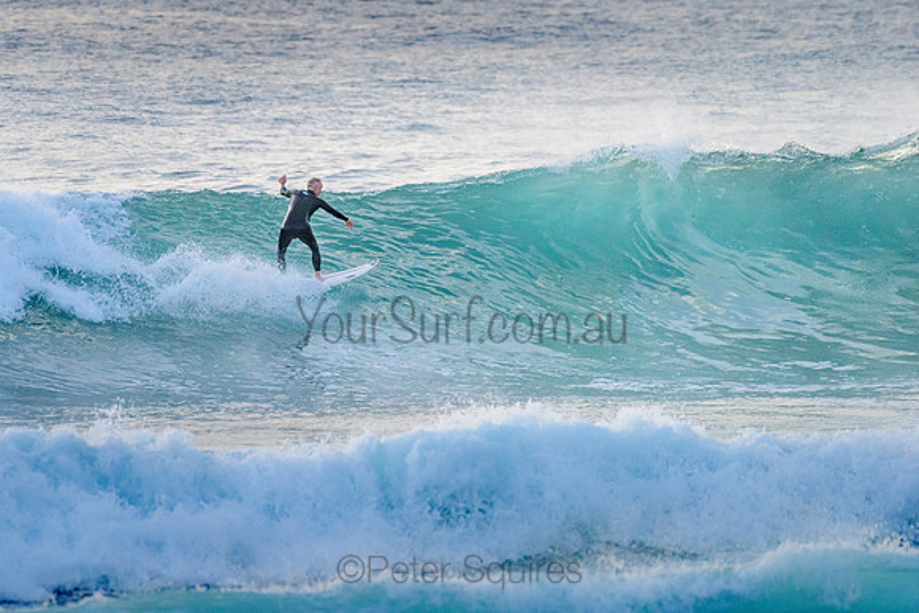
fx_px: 15647
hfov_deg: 3.4
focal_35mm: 613
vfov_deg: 2.2
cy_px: 237
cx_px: 356
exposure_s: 1/2000
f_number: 5.6
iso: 1600
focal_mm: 500
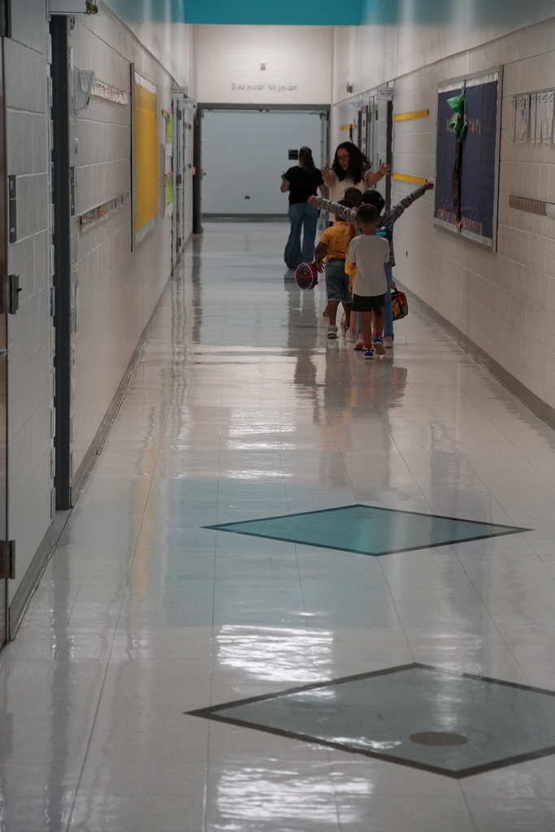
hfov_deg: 13.3
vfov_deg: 19.8
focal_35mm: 103
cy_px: 416
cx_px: 278
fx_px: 2381
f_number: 5.6
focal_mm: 69
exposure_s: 1/250
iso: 2500
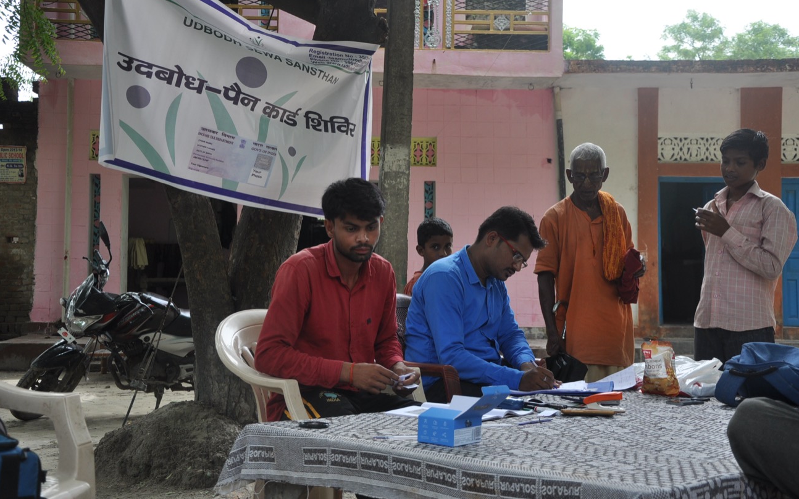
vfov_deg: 28.0
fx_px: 1002
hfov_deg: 43.5
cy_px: 242
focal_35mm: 46
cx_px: 400
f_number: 4.2
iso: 200
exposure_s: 1/400
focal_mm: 30
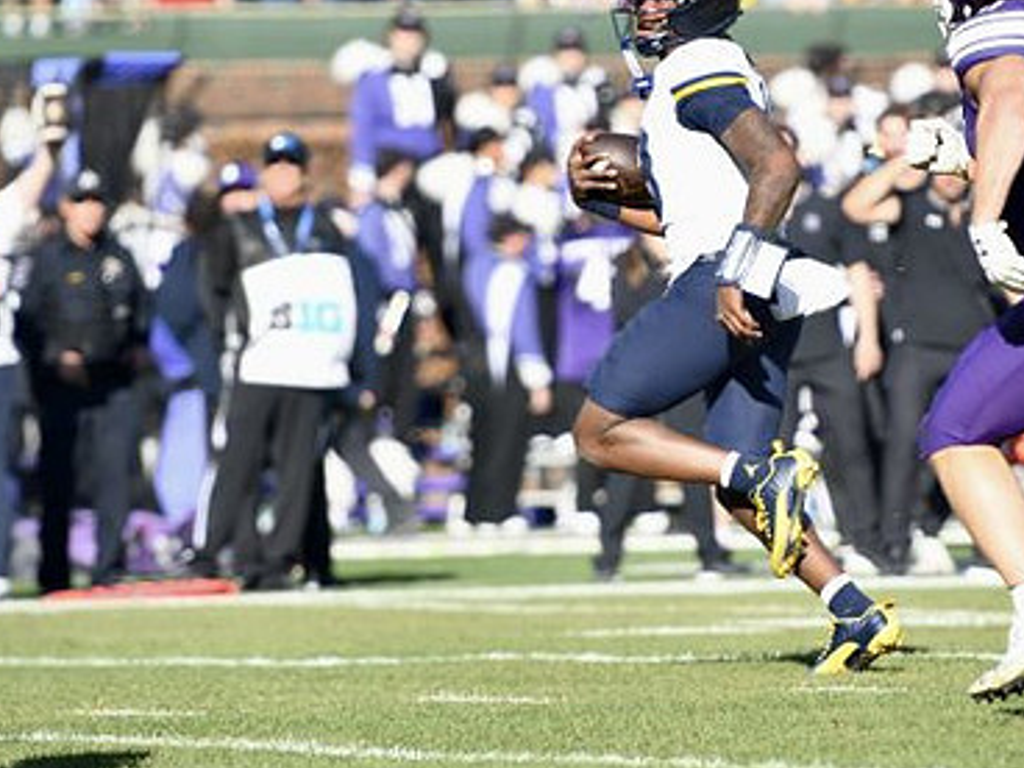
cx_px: 743
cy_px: 262
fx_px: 13430
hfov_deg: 4.4
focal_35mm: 454
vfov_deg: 3.3
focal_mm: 200
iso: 250
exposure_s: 1/2000
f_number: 2.8
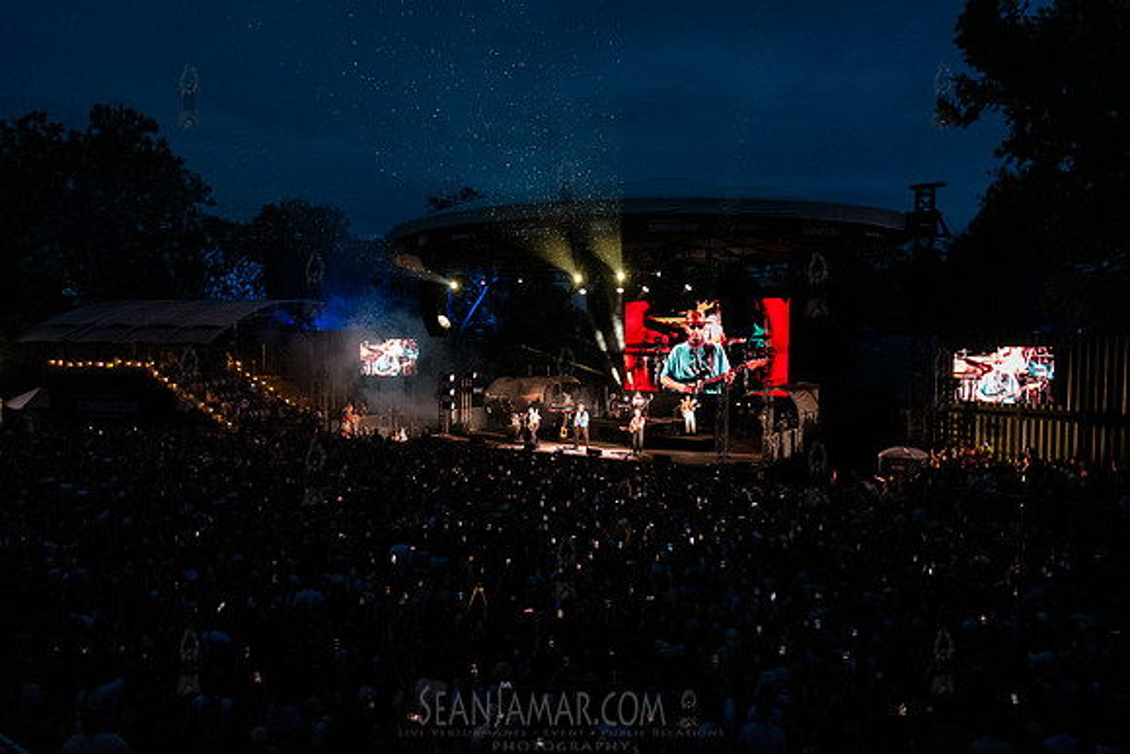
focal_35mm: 27
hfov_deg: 66.7
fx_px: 858
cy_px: 377
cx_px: 565
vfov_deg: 47.4
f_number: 3.2
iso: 6400
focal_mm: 27
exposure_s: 1/400
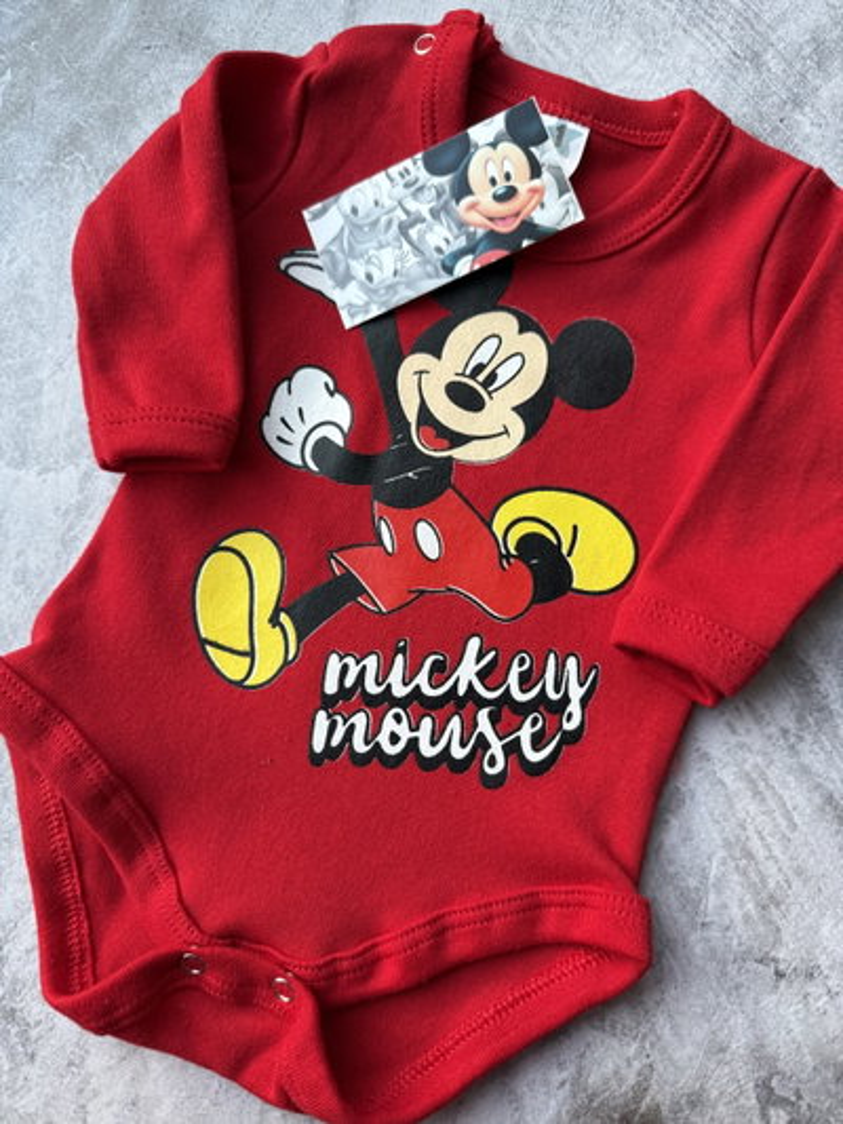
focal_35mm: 24
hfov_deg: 56.8
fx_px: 779
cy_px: 562
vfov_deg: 71.6
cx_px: 422
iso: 200
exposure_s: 1/121
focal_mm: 6.76
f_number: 1.78
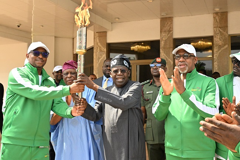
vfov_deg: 30.5
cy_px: 80
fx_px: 293
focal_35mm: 44
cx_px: 120
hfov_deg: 44.5
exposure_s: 1/3200
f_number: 9
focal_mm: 44
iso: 6400
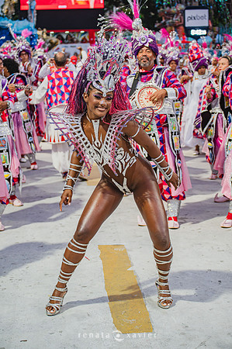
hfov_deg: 19.4
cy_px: 174
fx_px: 678
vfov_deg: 28.9
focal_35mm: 70
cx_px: 116
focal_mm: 70
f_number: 4.5
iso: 800
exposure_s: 1/250
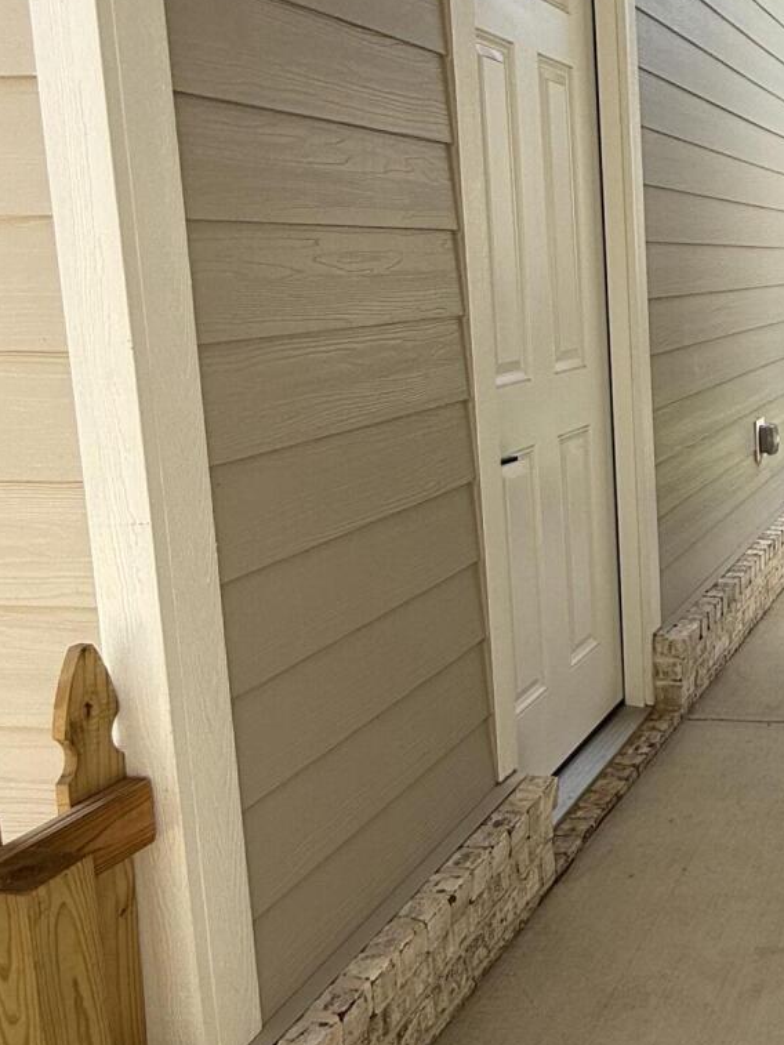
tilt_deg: -6.9
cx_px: 919
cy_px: 411
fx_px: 1117
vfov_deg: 49.8
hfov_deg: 32.5
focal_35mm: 37
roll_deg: -0.3
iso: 50
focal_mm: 2.22
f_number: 2.2
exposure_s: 1/445
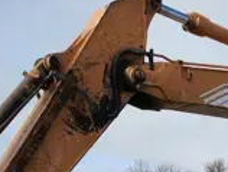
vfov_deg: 14.7
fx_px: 613
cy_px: 269
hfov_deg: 20.6
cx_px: 212
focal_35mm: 93
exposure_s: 1/2180
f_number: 1.8
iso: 20
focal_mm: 5.4
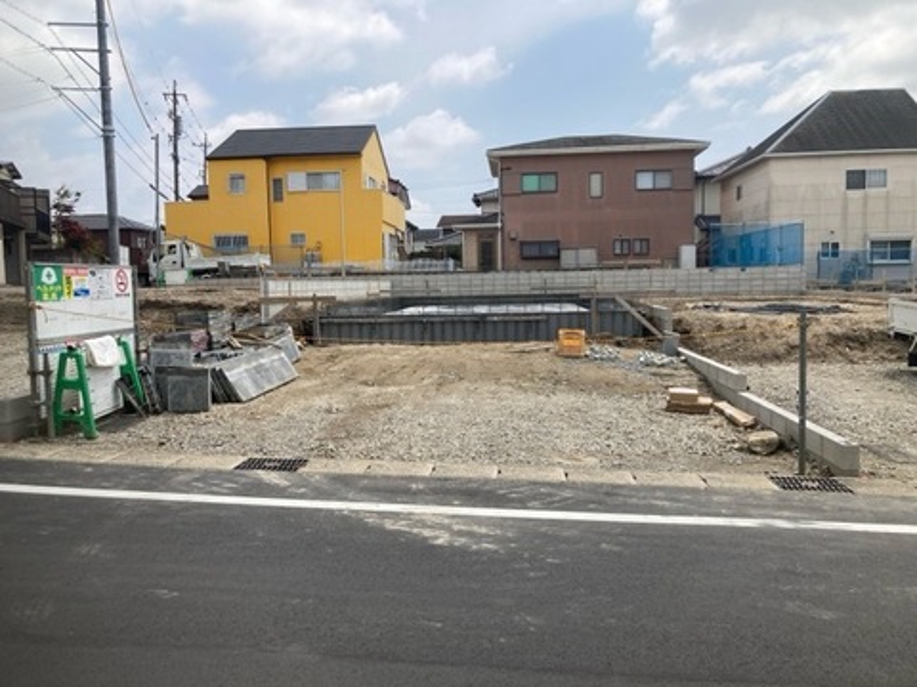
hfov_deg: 63.4
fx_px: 742
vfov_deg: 49.7
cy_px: 344
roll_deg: +1.2
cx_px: 458
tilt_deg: -4.5
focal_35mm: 28
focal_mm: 3.99
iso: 20
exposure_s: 1/2703
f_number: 1.8
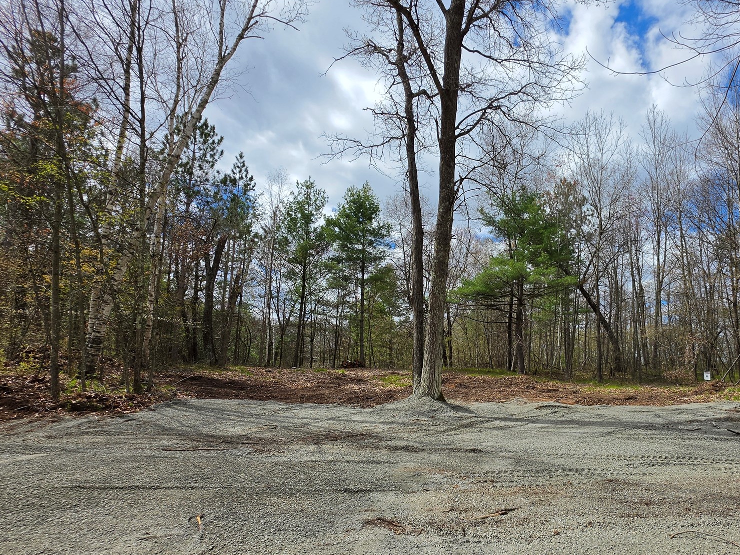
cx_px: 472
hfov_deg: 85.7
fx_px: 385
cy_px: 331
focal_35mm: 18
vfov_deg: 70.9
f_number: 1.9
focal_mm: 2.2
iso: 32
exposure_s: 1/2077
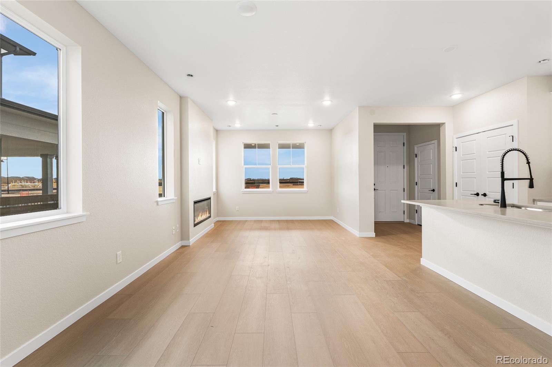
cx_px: 276
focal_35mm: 16
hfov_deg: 96.8
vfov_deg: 73.7
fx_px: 245
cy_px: 184
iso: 100
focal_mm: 16
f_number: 8
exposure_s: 1/5
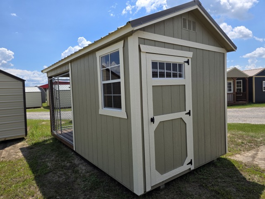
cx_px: 132
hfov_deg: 73.9
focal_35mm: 23
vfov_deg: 58.9
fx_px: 176
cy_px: 100
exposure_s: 1/6574
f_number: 1.7
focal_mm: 6.3
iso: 80
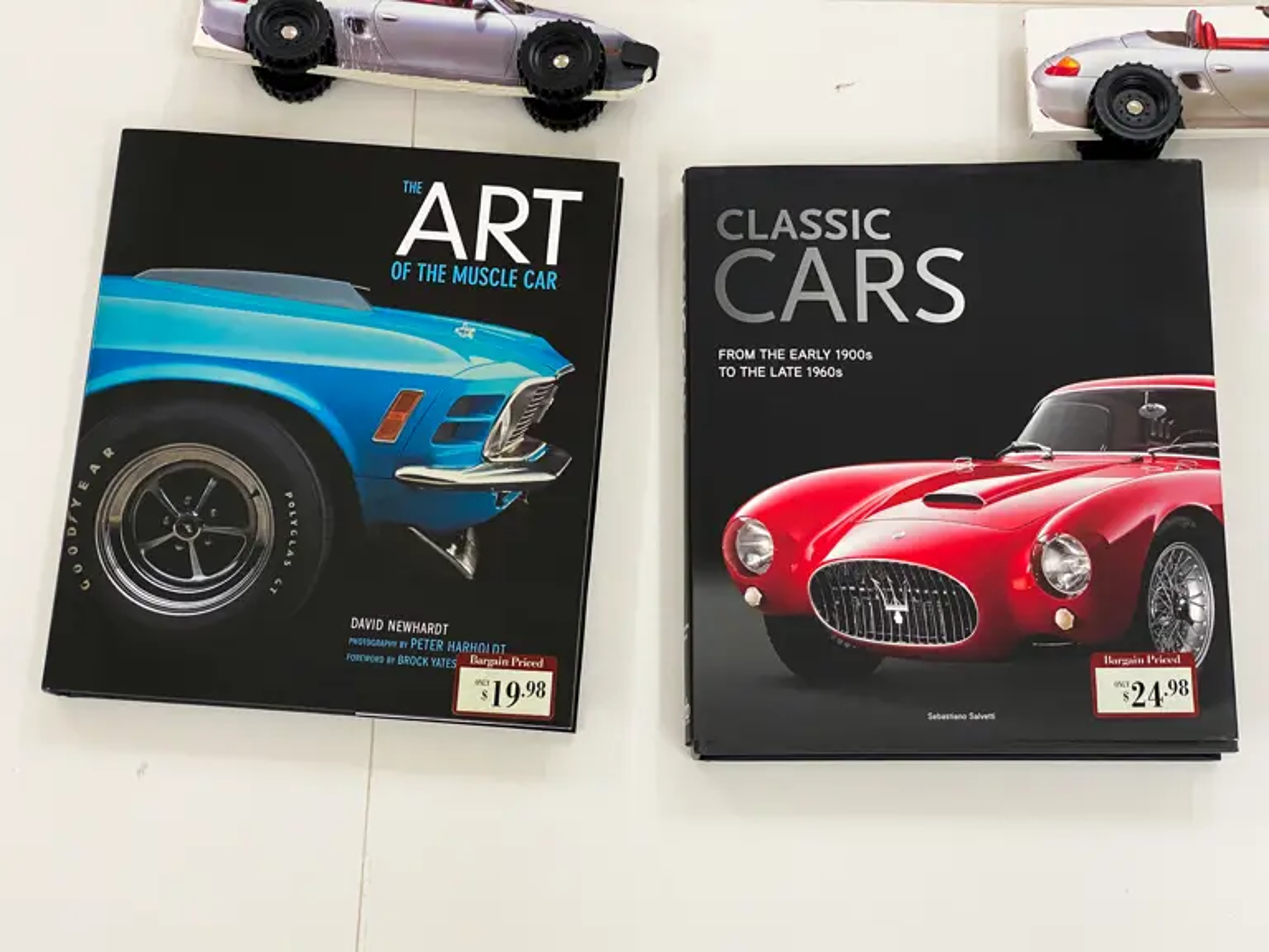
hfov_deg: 36.8
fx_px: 1906
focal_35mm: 52
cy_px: 476
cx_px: 634
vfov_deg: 28.0
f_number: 2
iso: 64
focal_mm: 6
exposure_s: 1/120
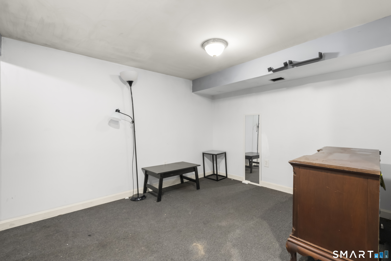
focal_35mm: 16
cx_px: 196
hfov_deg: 96.7
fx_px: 174
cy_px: 130
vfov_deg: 73.7
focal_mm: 16
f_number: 9
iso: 200
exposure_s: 5
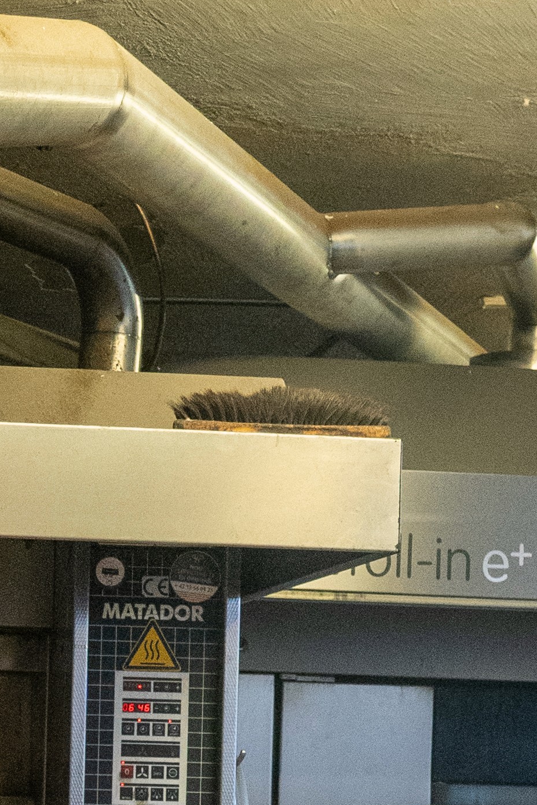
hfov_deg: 10.9
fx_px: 2706
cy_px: 910
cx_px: -251
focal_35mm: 121
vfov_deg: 16.4
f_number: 4
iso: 8000
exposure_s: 1/160
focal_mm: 24
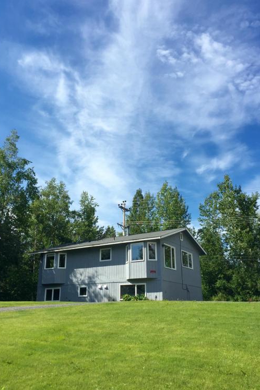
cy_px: 192
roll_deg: -0.2
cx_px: 118
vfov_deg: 60.3
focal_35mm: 31
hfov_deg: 42.3
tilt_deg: +20.4
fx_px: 336
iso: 32
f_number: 2.2
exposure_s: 1/1883
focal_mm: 4.15
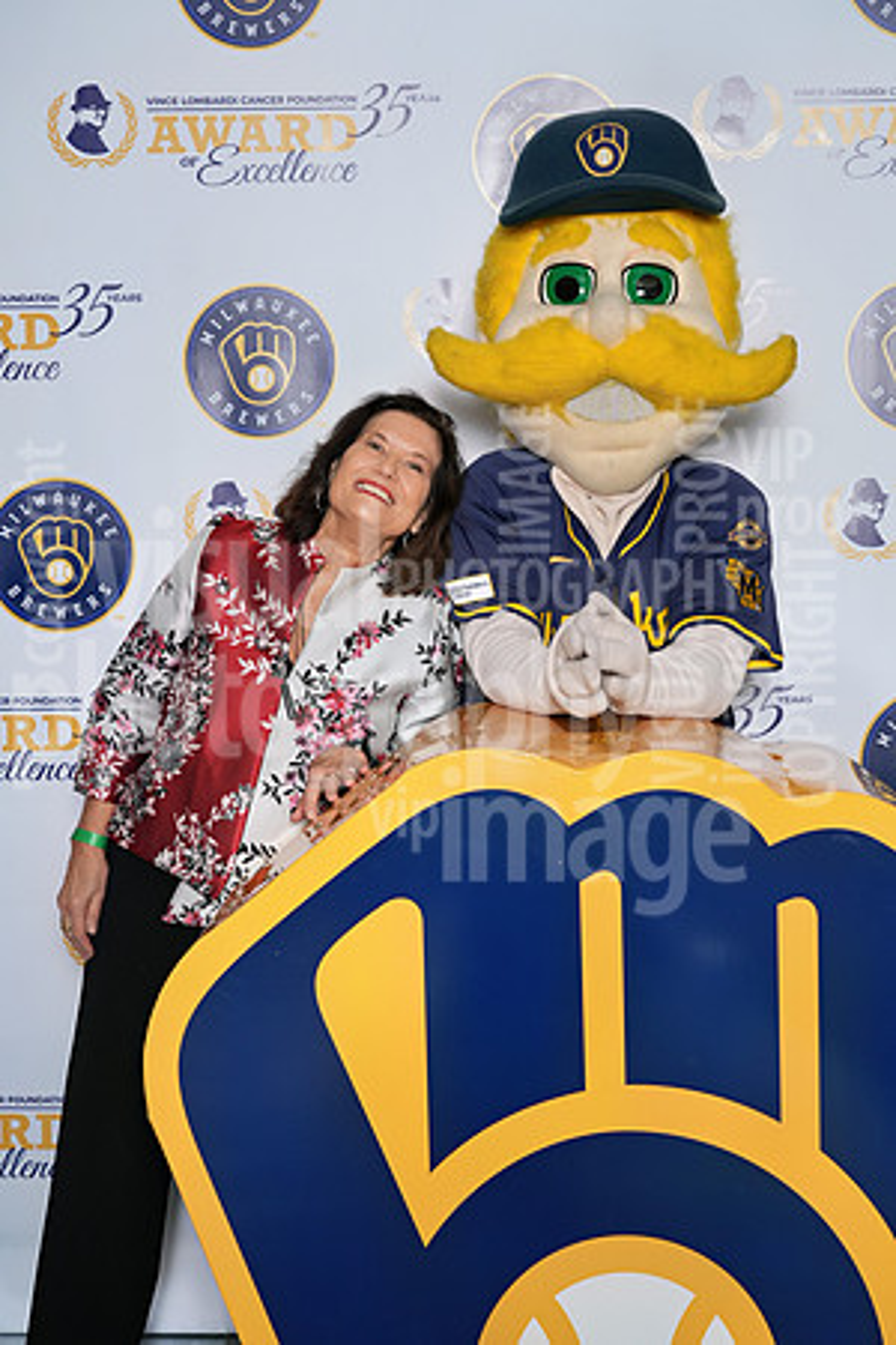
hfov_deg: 20.6
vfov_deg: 30.5
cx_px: 448
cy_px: 672
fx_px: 2464
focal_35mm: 66
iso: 400
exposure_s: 1/125
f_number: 8
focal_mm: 66
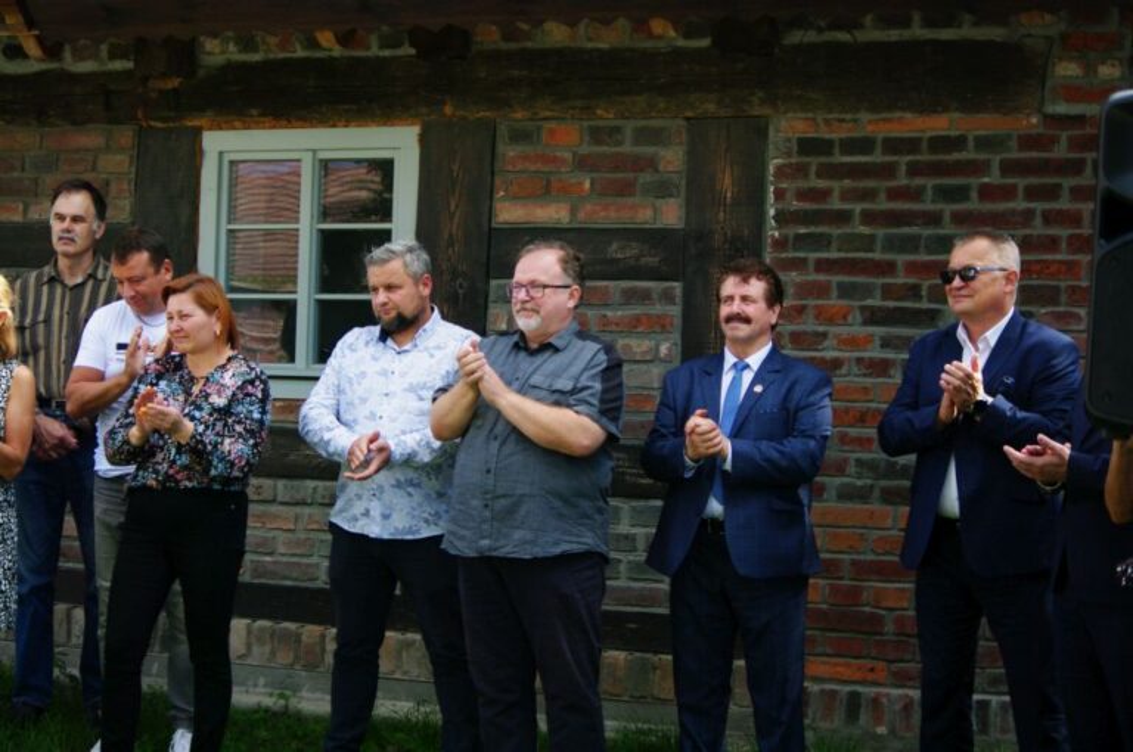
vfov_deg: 18.1
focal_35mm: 75
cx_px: 566
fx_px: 2357
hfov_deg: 27.0
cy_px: 376
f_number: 4.5
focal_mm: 50
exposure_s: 1/500
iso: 400
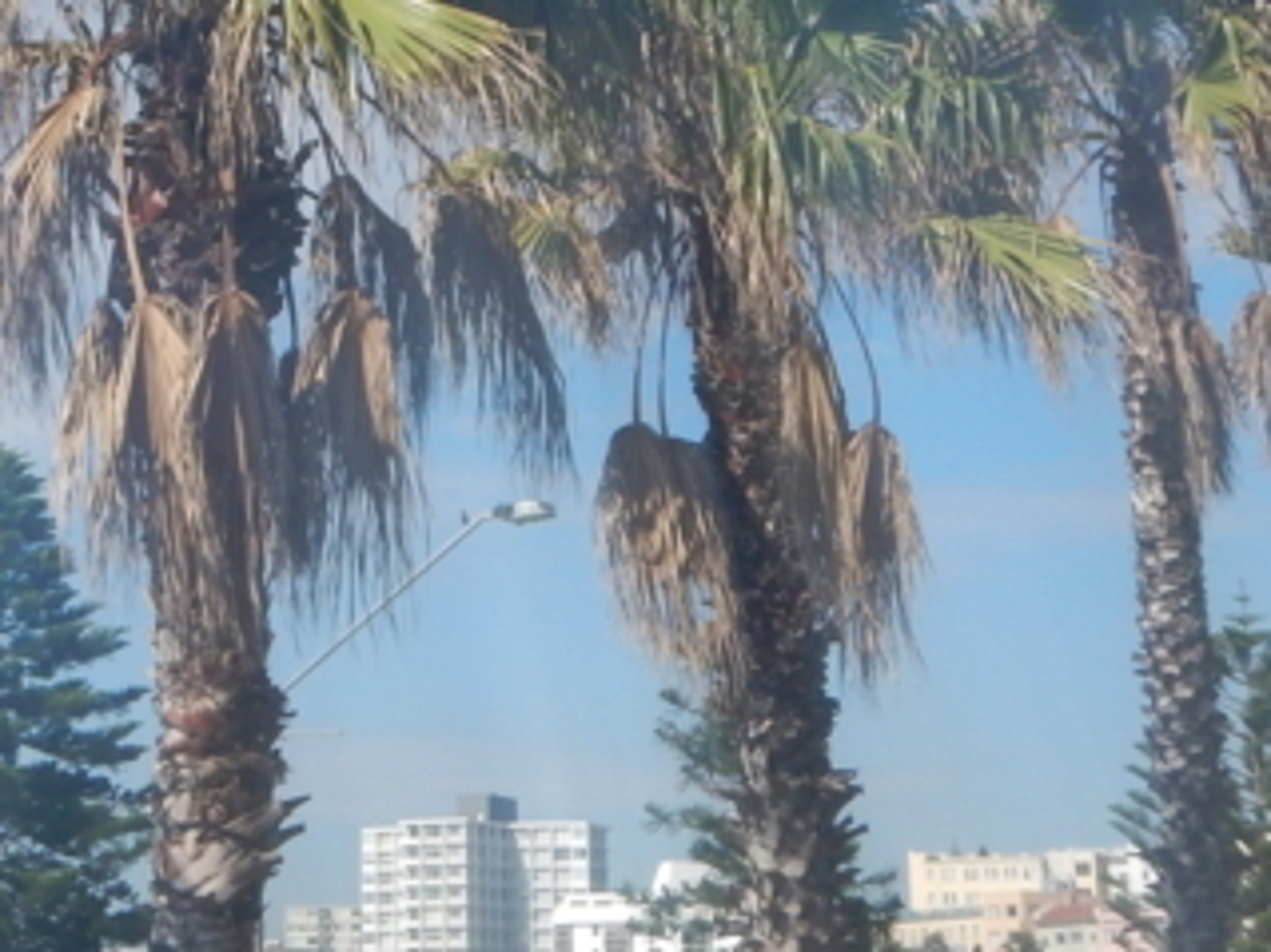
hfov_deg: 20.7
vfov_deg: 15.7
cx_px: 163
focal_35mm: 93
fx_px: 3413
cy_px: 155
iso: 125
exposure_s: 1/1000
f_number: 4.1
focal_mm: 5.1
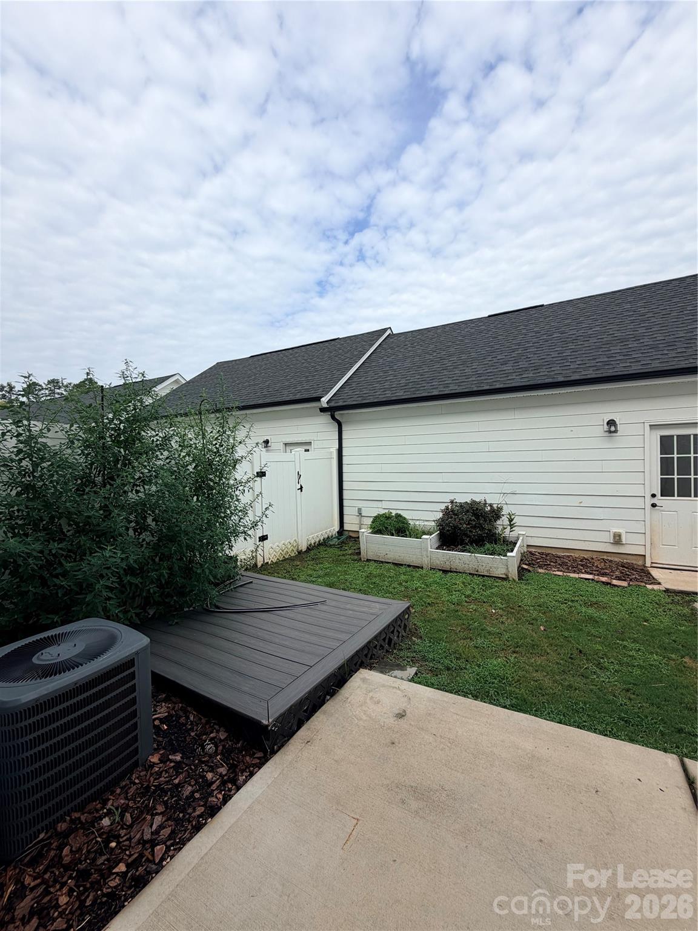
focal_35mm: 14
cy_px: 466
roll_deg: +2.2
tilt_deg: -2.0
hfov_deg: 85.7
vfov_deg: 102.1
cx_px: 349
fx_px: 376
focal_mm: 2.22
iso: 20
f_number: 2.2
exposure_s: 1/770
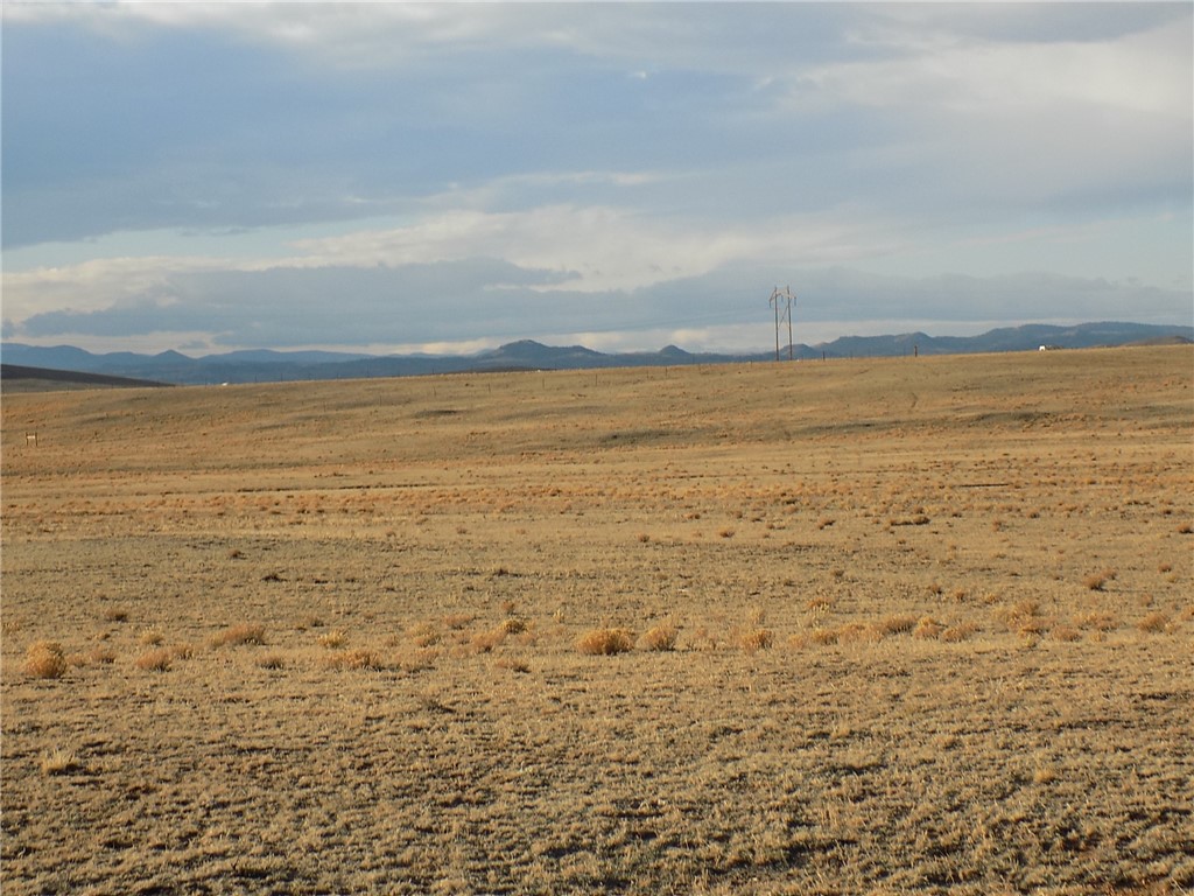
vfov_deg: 18.9
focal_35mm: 78
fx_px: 2690
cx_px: 597
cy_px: 448
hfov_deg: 25.0
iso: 80
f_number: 4.3
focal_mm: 13.9
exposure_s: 1/500
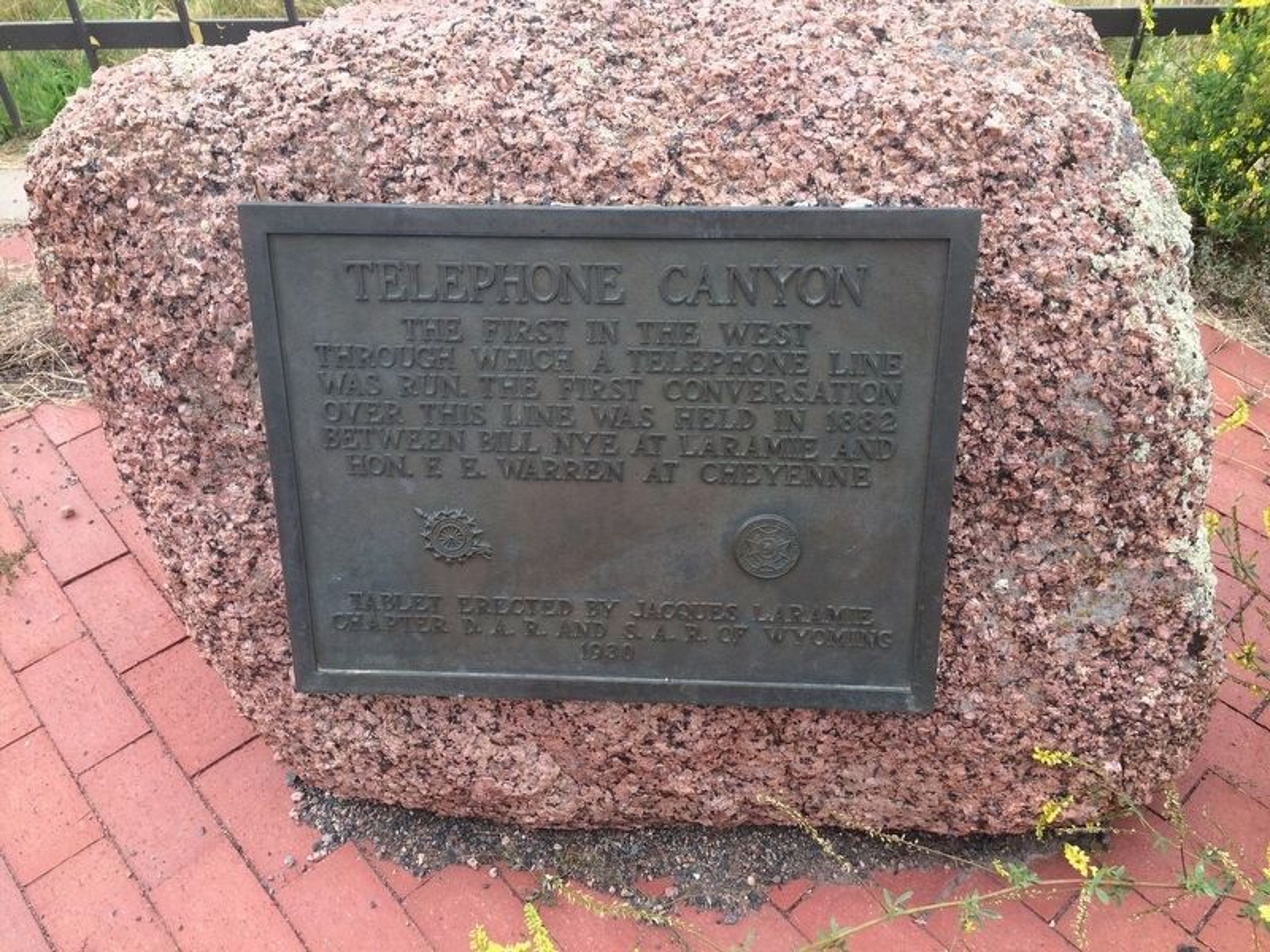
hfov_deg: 60.0
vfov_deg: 46.8
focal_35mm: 30
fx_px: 1101
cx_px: 635
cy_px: 476
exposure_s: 1/321
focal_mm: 4.12
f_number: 2.2
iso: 32
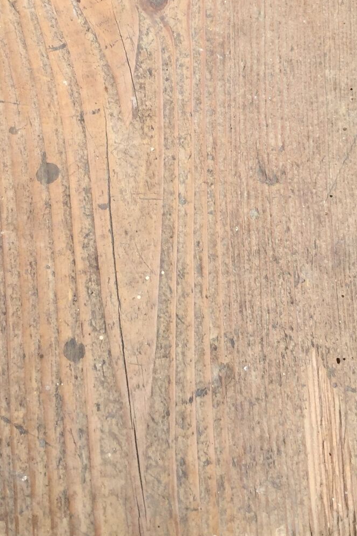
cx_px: 214
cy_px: 104
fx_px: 967
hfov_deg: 20.9
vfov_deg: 30.2
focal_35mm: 65
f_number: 2.4
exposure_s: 1/384
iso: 25
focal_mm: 3.3
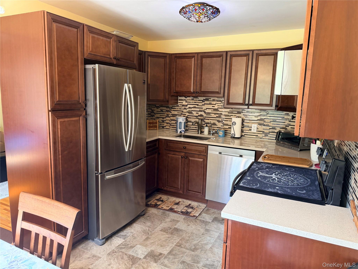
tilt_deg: -10.0
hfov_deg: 71.6
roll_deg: -2.1
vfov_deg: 56.8
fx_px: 248
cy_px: 134
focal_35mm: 24
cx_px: 179
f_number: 1.78
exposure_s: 1/80
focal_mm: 6.76
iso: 200
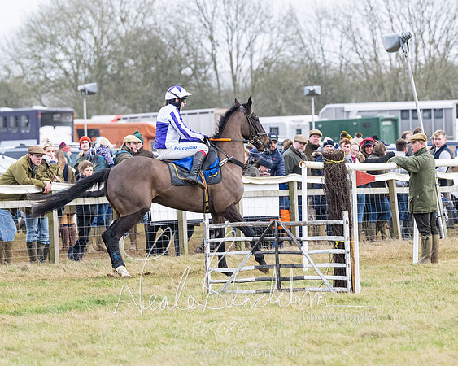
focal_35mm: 359
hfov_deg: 5.4
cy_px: 237
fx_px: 4859
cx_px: 211
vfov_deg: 4.3
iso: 800
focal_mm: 150
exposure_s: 1/1250
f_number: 4
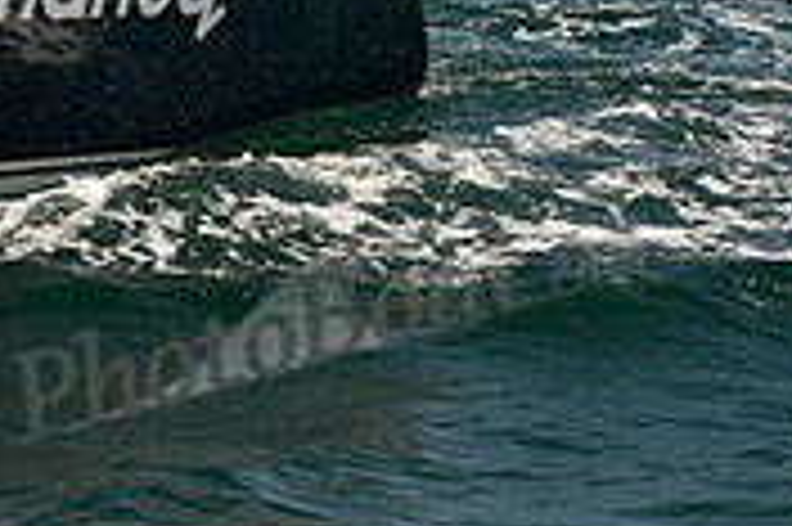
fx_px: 5077
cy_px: -303
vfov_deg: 5.9
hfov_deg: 8.8
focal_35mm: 231
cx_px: -216
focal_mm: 70
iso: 400
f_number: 7.1
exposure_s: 1/800
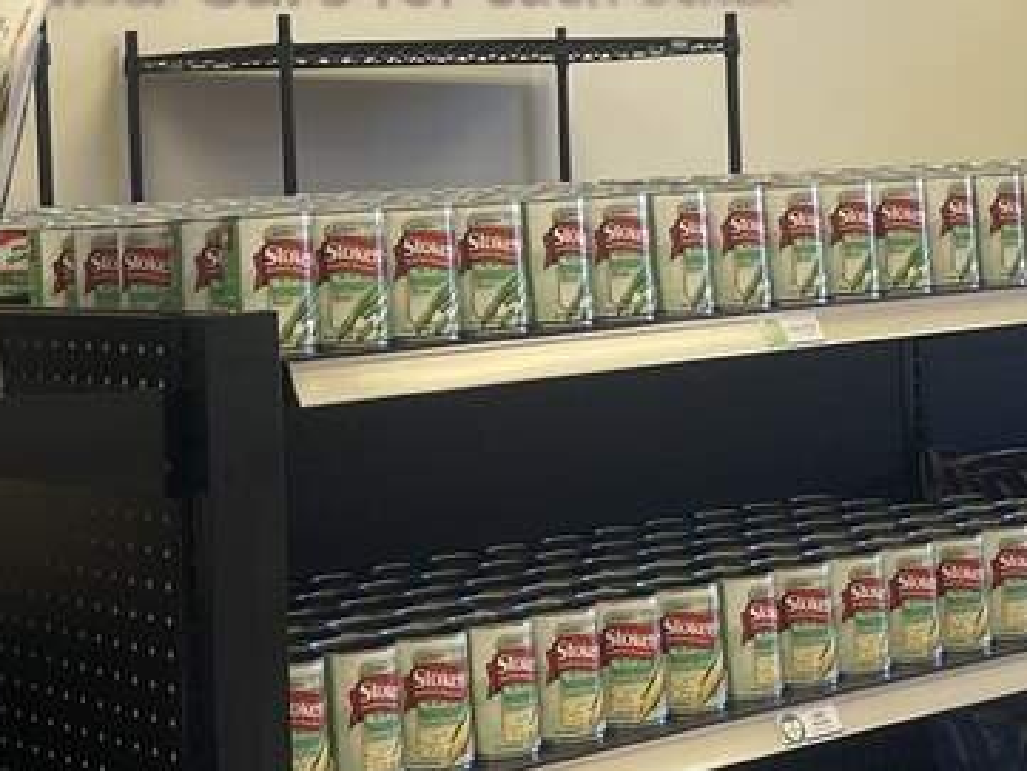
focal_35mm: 83
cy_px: 185
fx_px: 2463
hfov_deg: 23.5
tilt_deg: -0.9
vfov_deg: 17.7
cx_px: 432
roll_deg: +2.5
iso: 125
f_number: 1.6
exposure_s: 1/100
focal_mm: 5.1
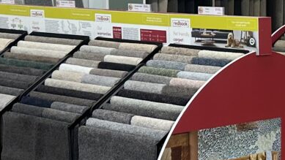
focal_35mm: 113
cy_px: 74
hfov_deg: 17.8
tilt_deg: -5.7
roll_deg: -1.2
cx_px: 363
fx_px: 854
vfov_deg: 10.7
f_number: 1.78
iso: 125
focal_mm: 6.86
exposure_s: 1/100
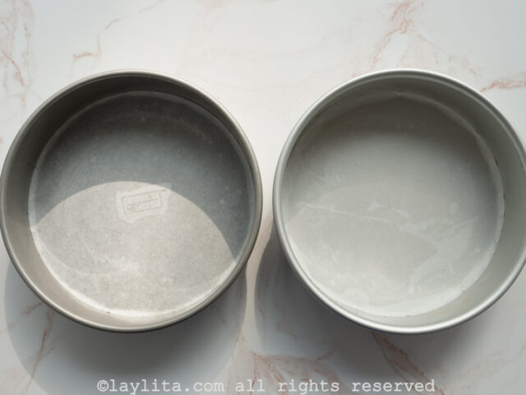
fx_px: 547
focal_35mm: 36
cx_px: 263
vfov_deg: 39.7
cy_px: 198
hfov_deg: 51.4
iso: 200
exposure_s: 1/80
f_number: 6.3
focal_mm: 18
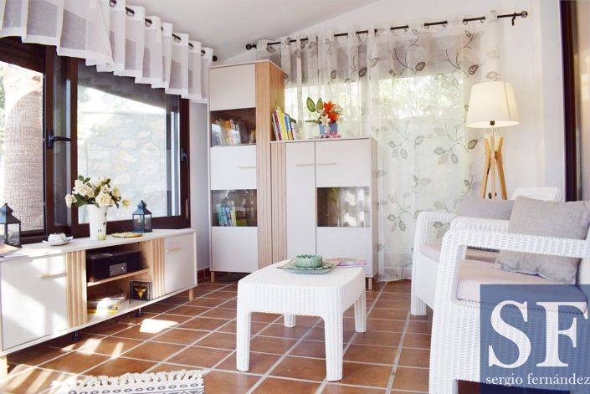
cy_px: 197
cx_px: 295
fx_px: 443
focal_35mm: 27
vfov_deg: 48.0
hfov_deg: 67.3
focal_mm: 18
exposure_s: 1/160
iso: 400
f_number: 6.3
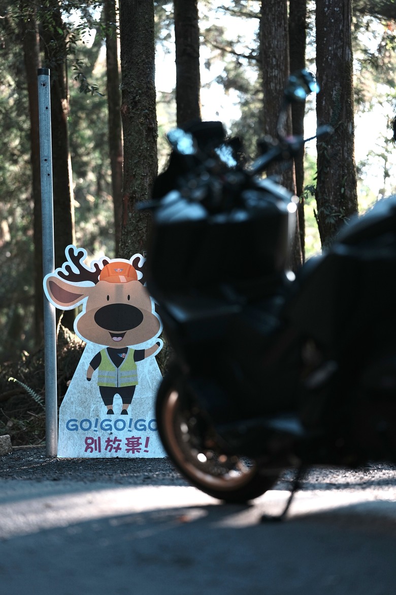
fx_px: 1600
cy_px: 298
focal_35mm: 97
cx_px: 198
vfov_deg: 21.0
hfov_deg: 14.1
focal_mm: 97
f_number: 2
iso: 250
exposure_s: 1/1000
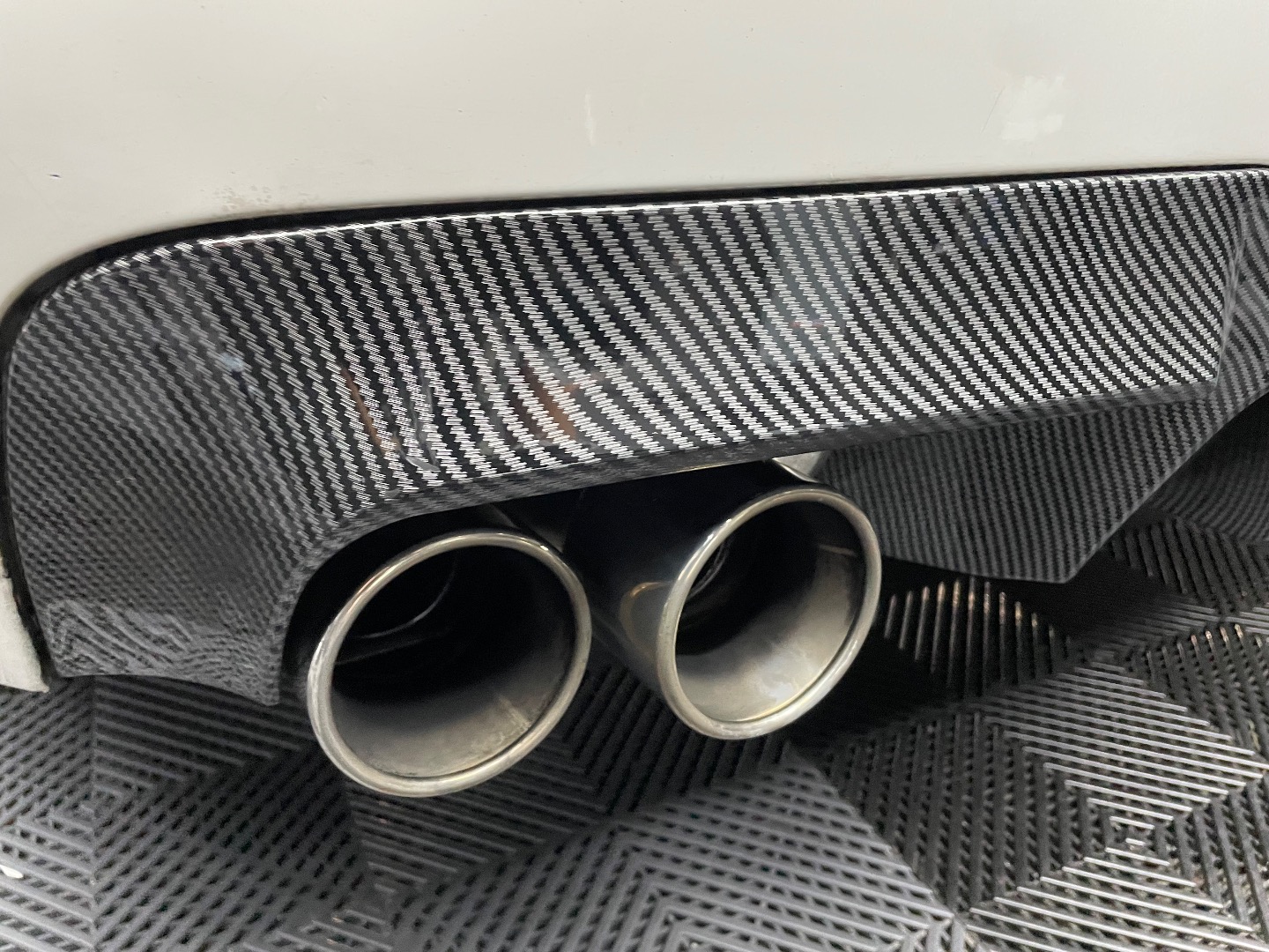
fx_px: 953
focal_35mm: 26
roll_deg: -1.4
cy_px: 476
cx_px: 634
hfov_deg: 67.3
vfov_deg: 53.1
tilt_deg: -24.4
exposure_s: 1/40
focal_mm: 4.2
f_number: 1.6
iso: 400
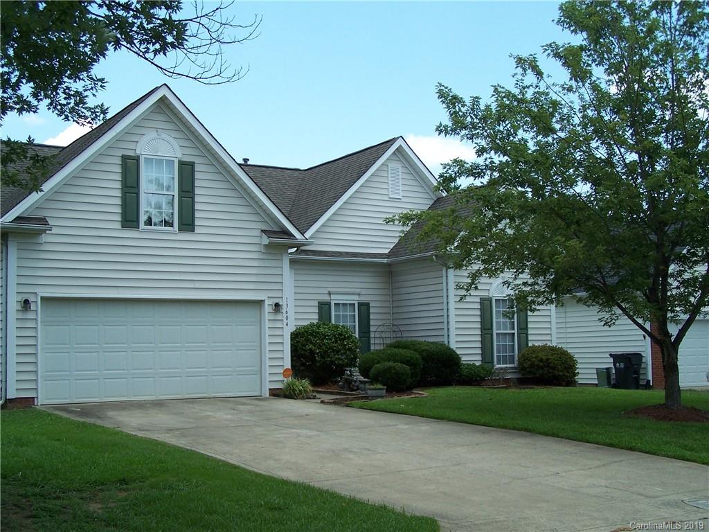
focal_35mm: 48
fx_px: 983
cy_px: 266
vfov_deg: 30.3
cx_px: 354
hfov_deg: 39.7
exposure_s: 1/750
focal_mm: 8
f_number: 3
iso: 80
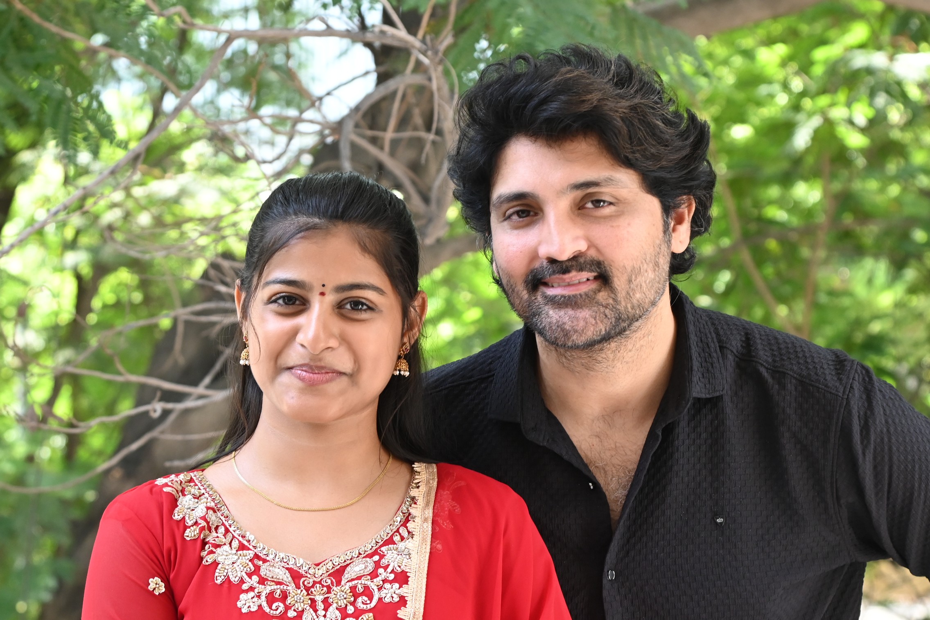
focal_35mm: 105
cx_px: 465
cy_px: 310
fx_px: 2712
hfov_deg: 19.5
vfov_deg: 13.0
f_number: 5.6
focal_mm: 70
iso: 1600
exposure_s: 1/200
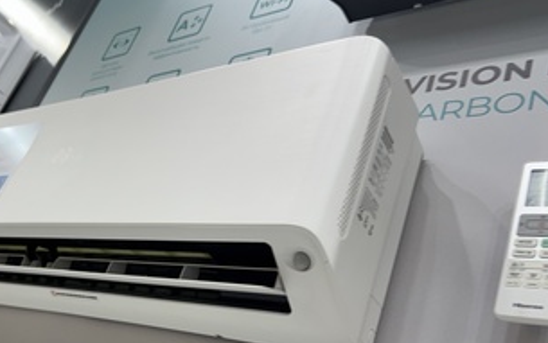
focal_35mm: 40
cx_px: 147
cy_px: 251
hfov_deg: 47.7
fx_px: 598
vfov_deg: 31.5
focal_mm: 6.76
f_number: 1.78
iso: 50
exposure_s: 1/100
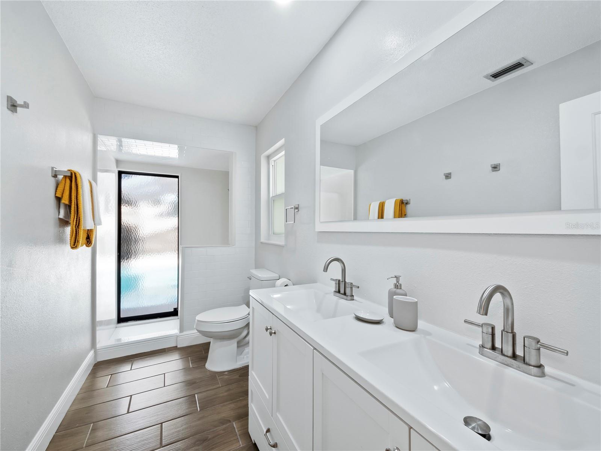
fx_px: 243
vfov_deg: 85.7
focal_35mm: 14
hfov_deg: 102.1
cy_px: 226
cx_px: 300
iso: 400
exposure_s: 1/5
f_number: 11
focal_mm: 7
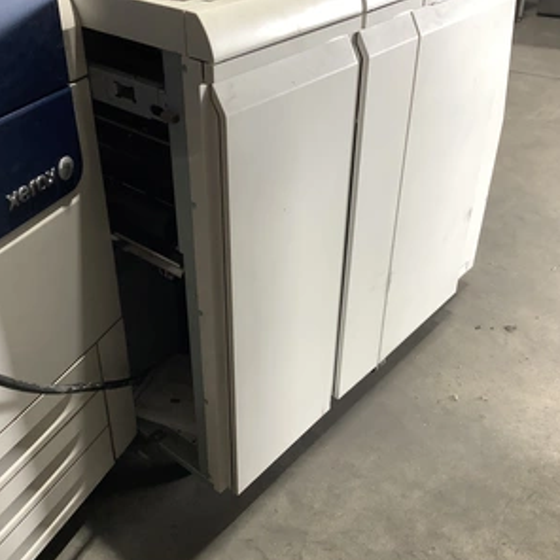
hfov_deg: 44.9
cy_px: 282
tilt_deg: -33.2
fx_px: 677
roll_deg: -0.8
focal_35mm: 37
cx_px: 254
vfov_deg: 44.9
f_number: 2.4
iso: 100
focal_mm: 3.3
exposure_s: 1/60
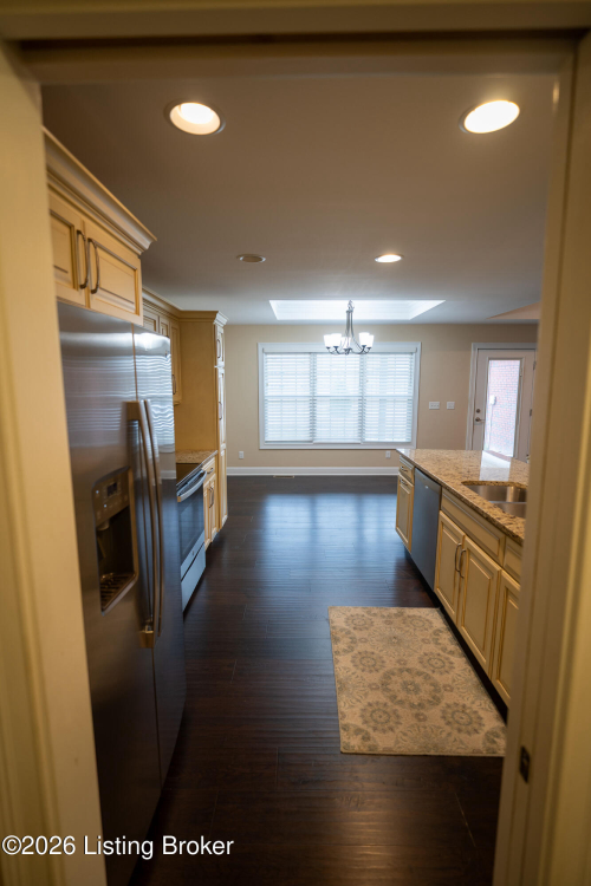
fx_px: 394
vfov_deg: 96.7
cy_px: 443
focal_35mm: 16
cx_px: 296
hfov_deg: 73.7
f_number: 1.8
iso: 100
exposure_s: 1/30
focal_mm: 16
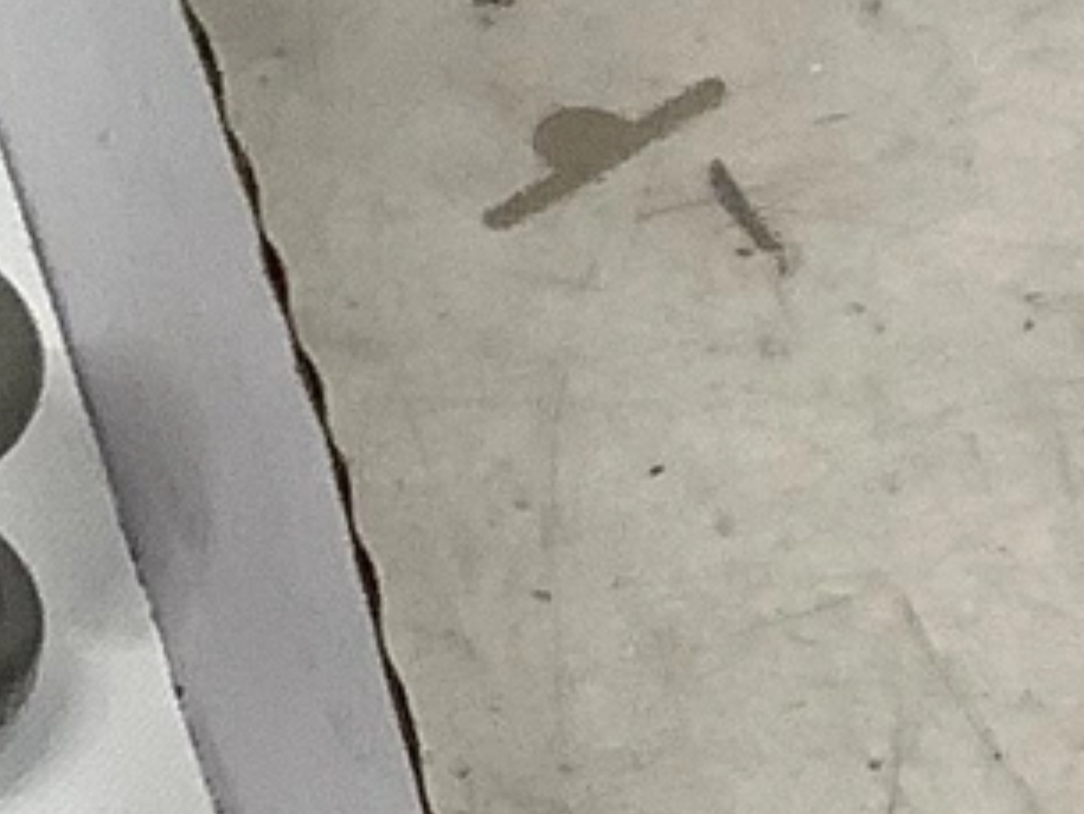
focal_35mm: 203
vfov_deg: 7.3
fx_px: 6359
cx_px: -1635
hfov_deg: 8.7
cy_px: 661
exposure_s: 1/120
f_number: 2.4
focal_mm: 3.3
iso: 50
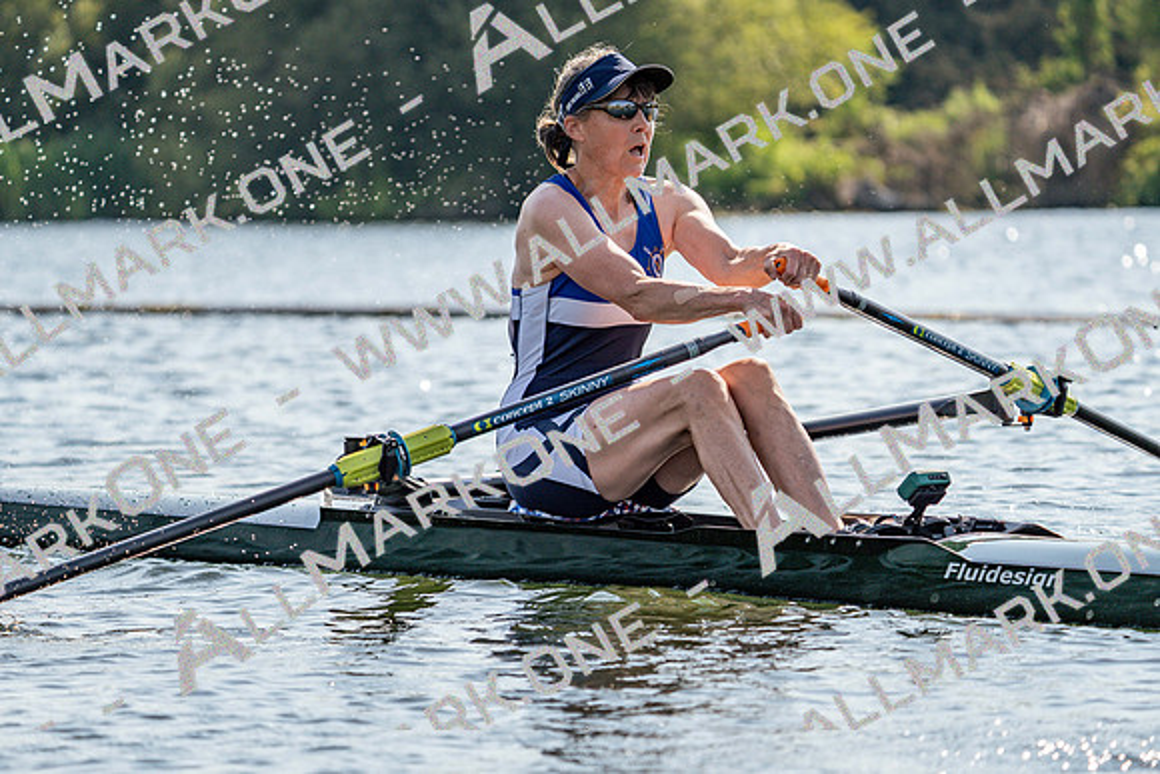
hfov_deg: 9.8
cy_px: 387
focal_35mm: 211
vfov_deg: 6.5
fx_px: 6800
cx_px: 580
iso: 125
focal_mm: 211
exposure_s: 1/1600
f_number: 5.6
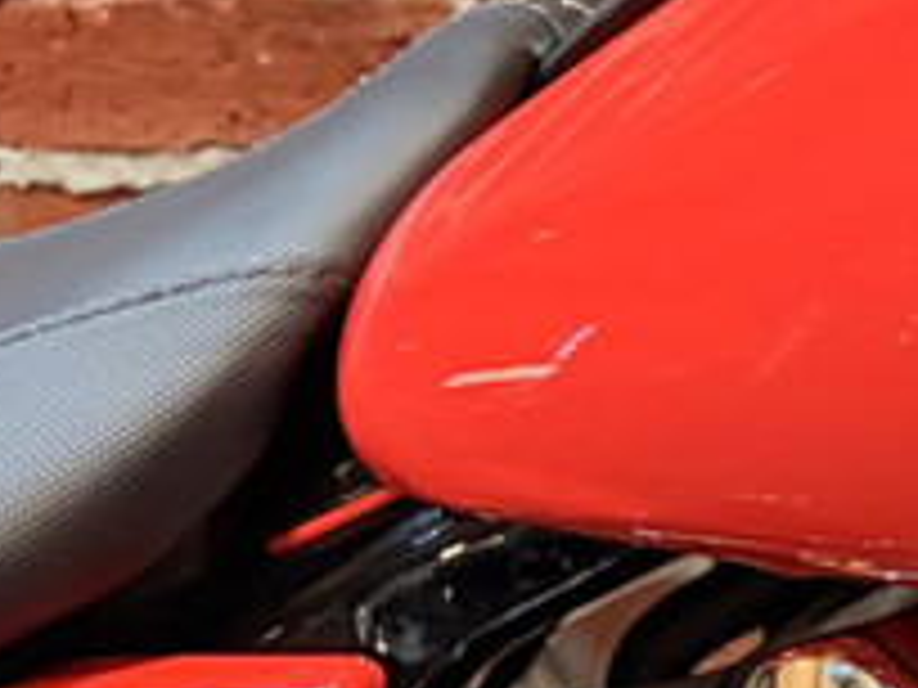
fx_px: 3607
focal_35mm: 136
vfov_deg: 10.7
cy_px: 818
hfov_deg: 11.9
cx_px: 2185
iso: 400
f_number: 1.6
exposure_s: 1/60
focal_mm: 5.96
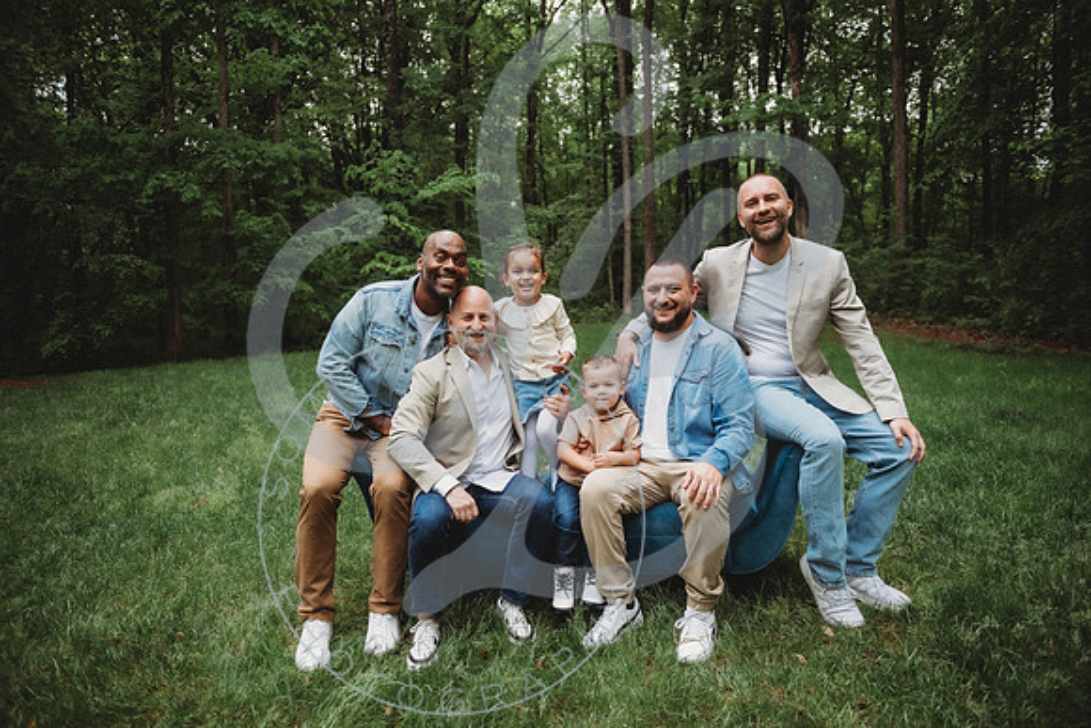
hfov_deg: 69.4
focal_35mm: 26
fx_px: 788
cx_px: 546
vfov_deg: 49.6
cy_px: 364
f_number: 2.8
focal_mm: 26
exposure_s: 1/250
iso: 100
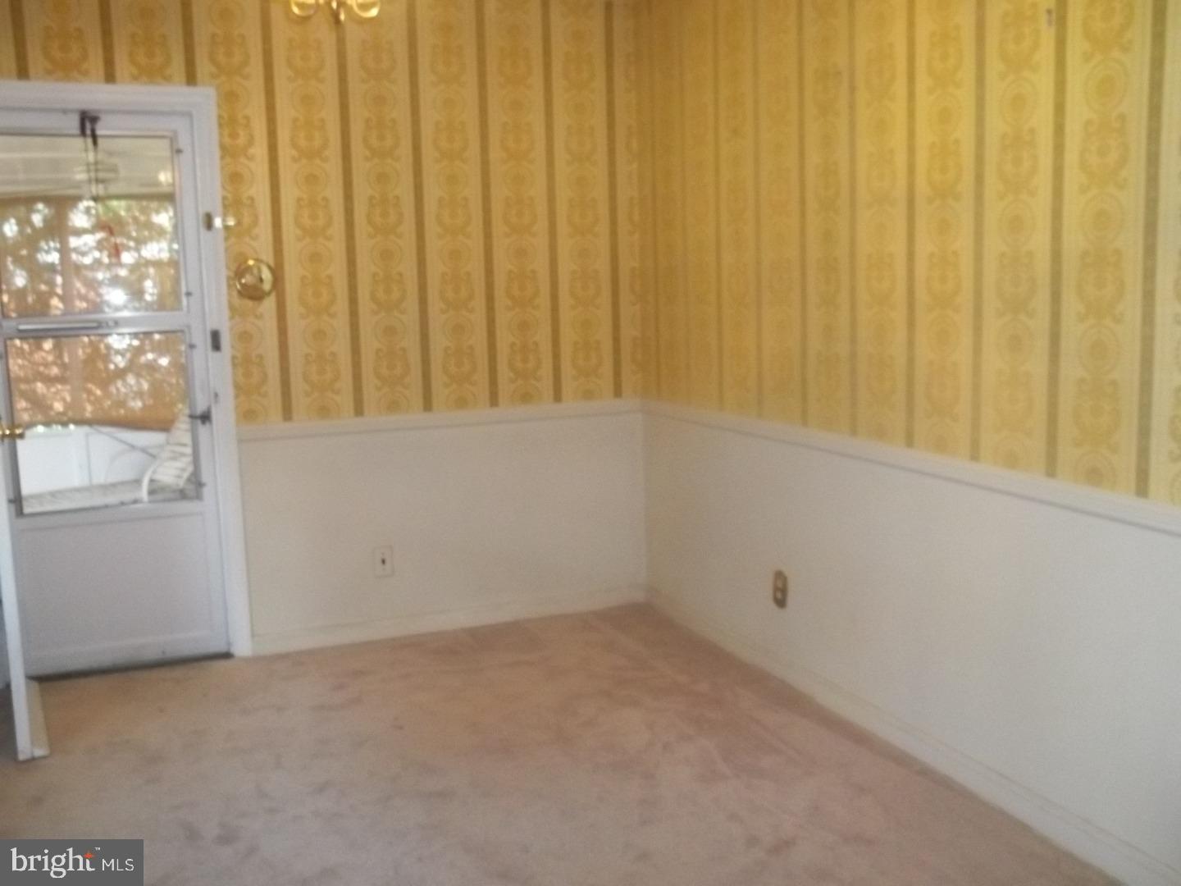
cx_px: 590
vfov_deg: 42.9
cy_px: 443
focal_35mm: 33
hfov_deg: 55.4
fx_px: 1126
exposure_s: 1/30
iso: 320
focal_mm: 5.9
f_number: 3.3
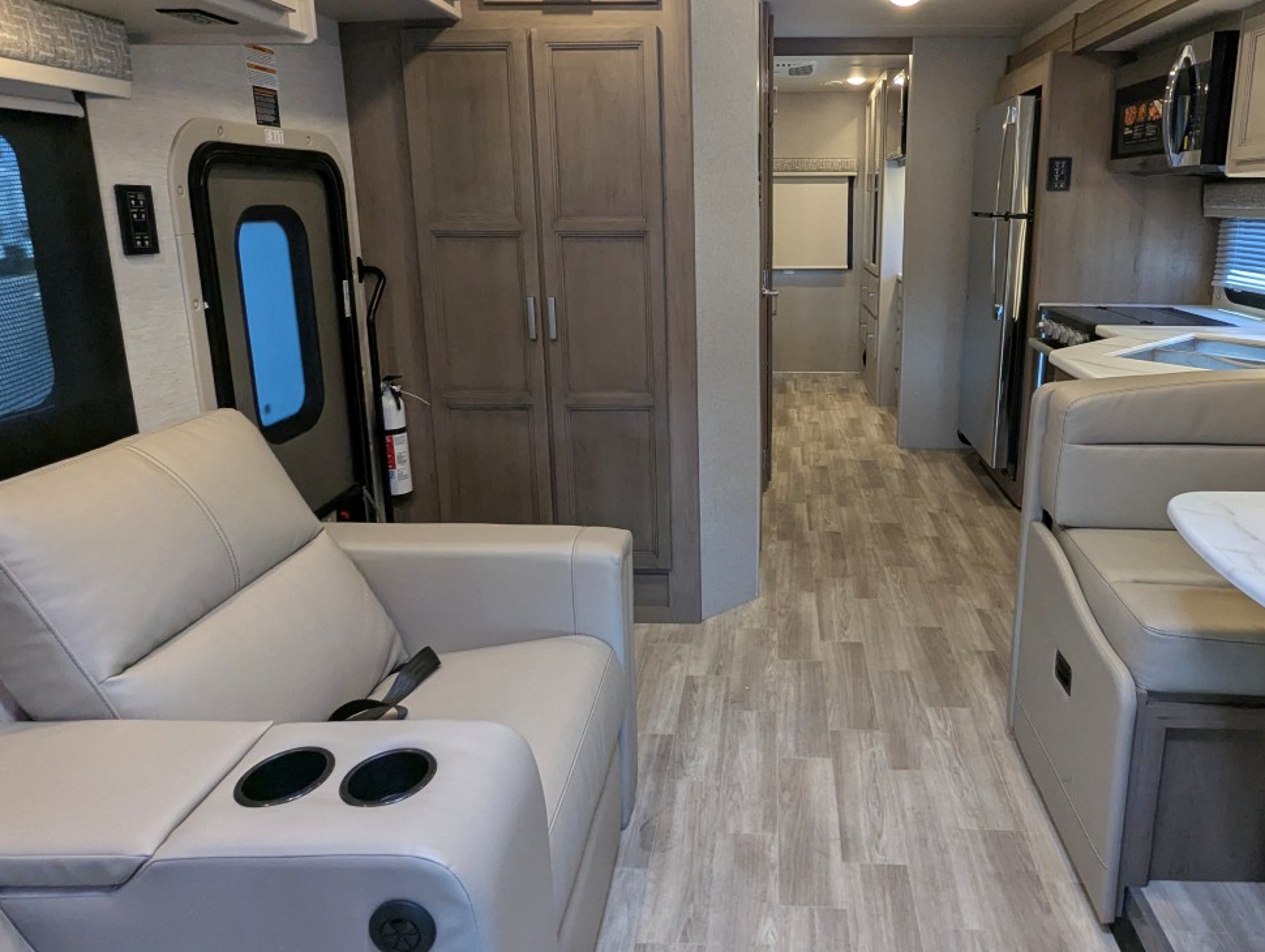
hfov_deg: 73.2
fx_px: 842
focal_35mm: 23
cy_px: 387
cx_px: 747
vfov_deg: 58.6
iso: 180
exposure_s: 1/151
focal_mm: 2.35
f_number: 2.2
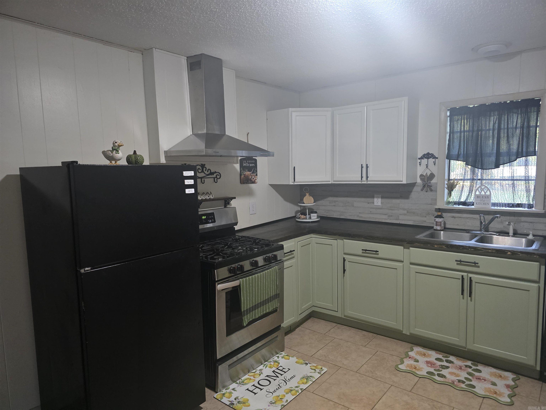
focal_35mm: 23
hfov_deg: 73.9
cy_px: 205
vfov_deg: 58.9
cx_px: 273
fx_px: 363
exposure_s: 1/60
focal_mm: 6.3
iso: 640
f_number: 1.7
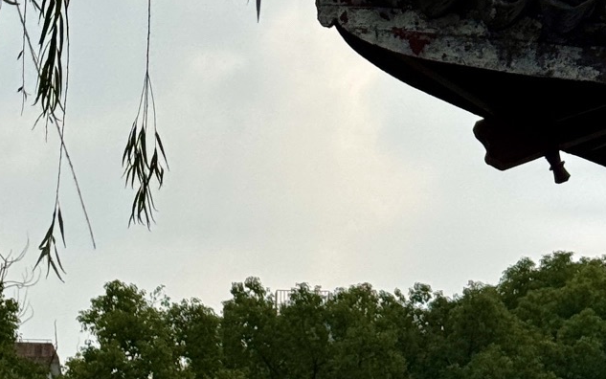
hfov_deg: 12.9
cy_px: -287
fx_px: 2676
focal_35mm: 162
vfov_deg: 7.9
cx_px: 268
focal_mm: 6.76
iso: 64
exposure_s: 1/20000
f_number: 1.78
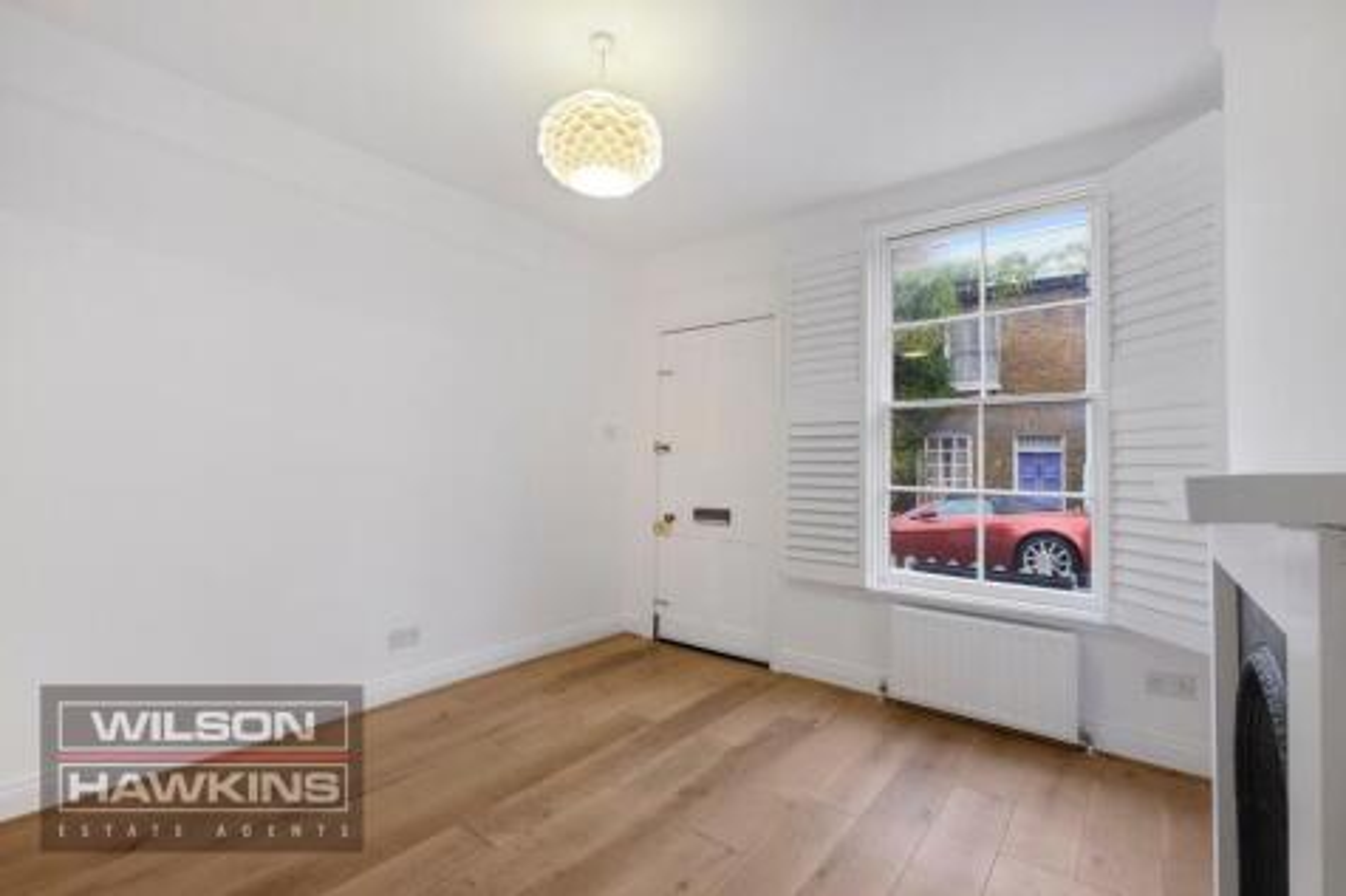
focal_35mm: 15
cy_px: 448
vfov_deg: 77.3
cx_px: 673
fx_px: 561
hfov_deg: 100.4
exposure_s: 1/40
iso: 400
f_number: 5.6
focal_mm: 10
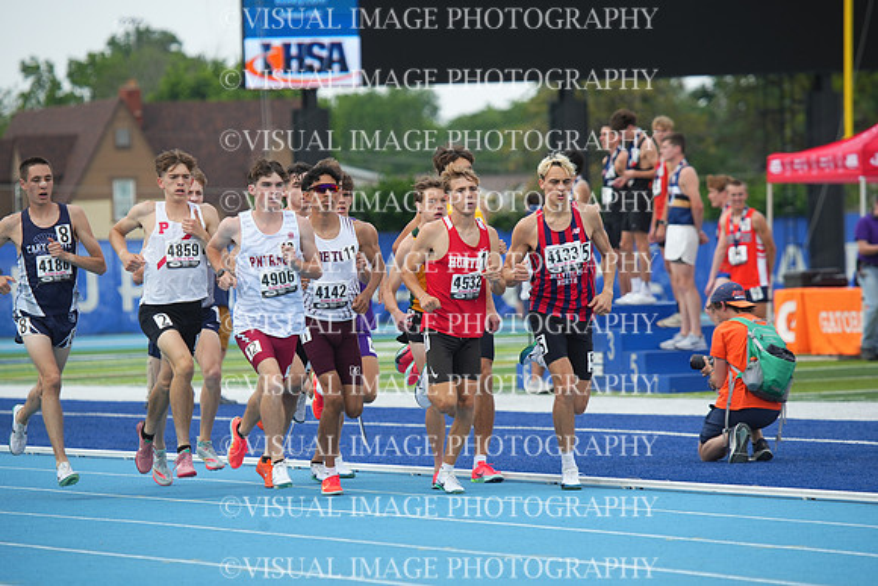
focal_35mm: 275
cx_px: 439
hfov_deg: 7.5
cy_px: 293
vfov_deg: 5.0
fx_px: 6708
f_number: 5.6
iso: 400
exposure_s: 1/1000
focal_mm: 275
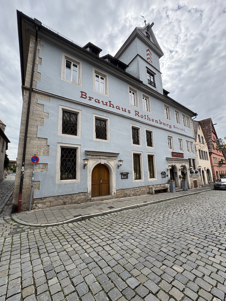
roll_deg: +1.8
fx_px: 122
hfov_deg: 85.7
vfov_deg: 102.1
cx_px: 113
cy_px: 150
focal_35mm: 14
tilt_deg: +10.6
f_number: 2.2
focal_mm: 2.22
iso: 40
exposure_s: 1/631
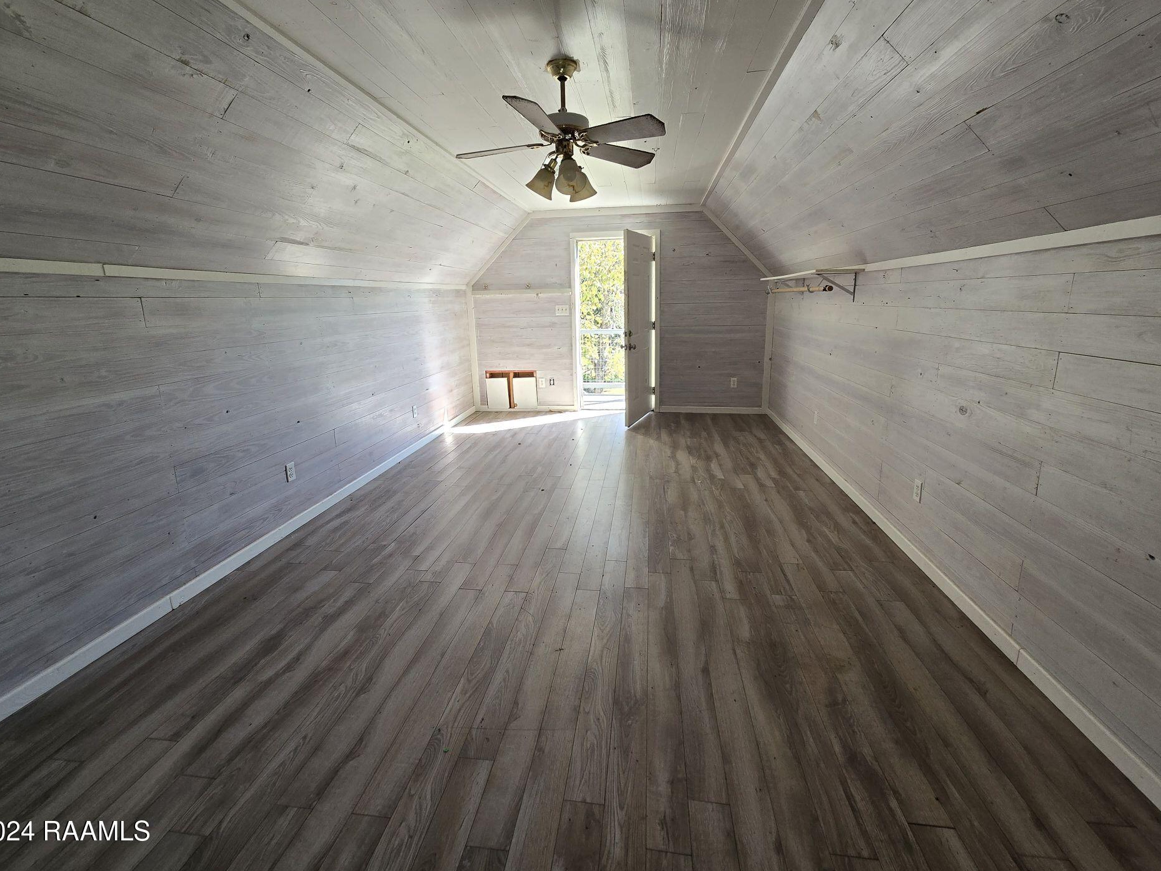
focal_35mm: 14
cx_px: 579
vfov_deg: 85.6
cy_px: 405
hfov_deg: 102.1
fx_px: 470
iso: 64
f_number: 2.2
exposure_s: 1/120
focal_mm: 2.2
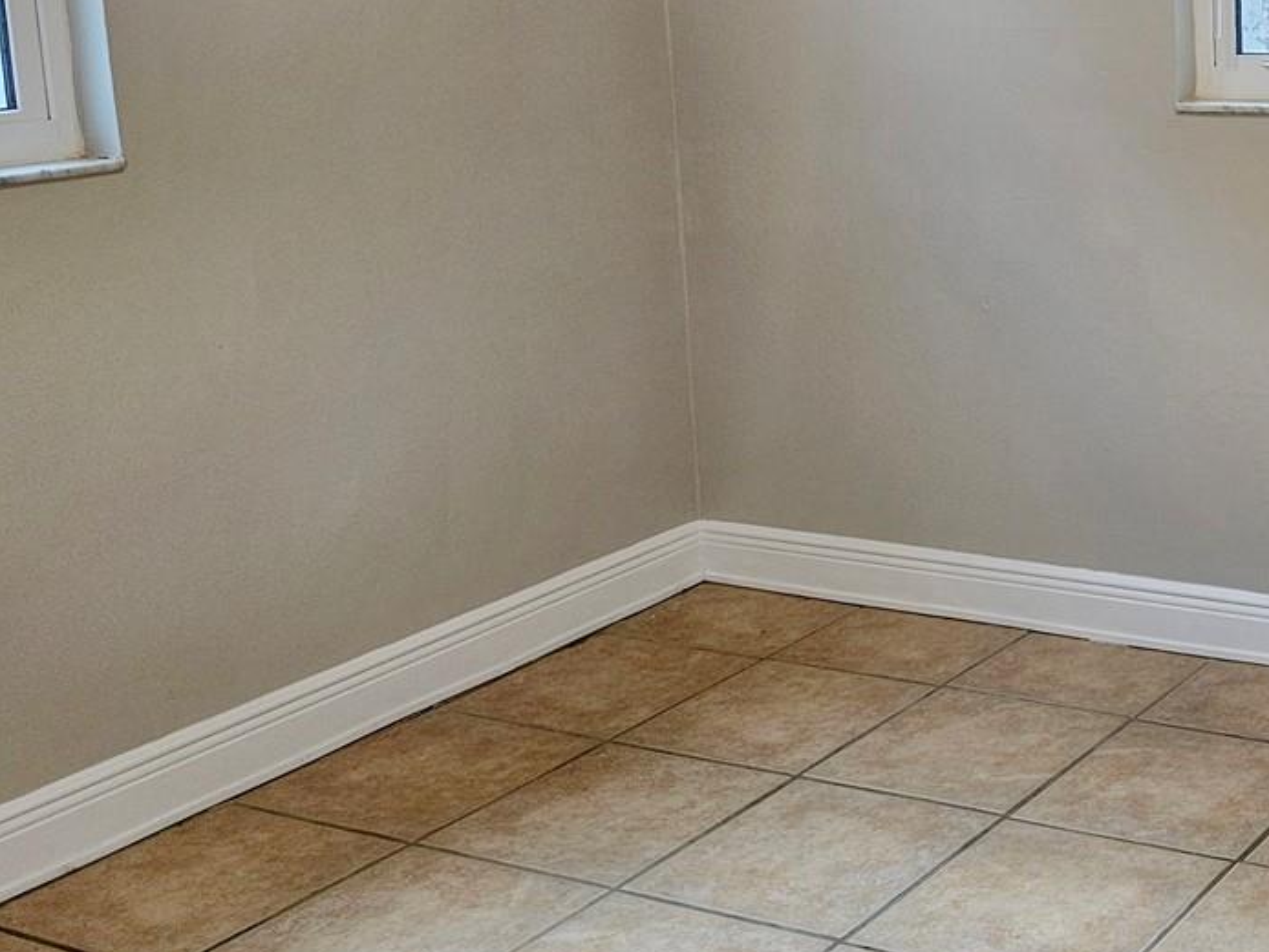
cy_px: 232
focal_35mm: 53
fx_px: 1944
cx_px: 1284
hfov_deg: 33.0
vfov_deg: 27.2
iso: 64
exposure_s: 1/120
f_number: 1.8
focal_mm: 5.4
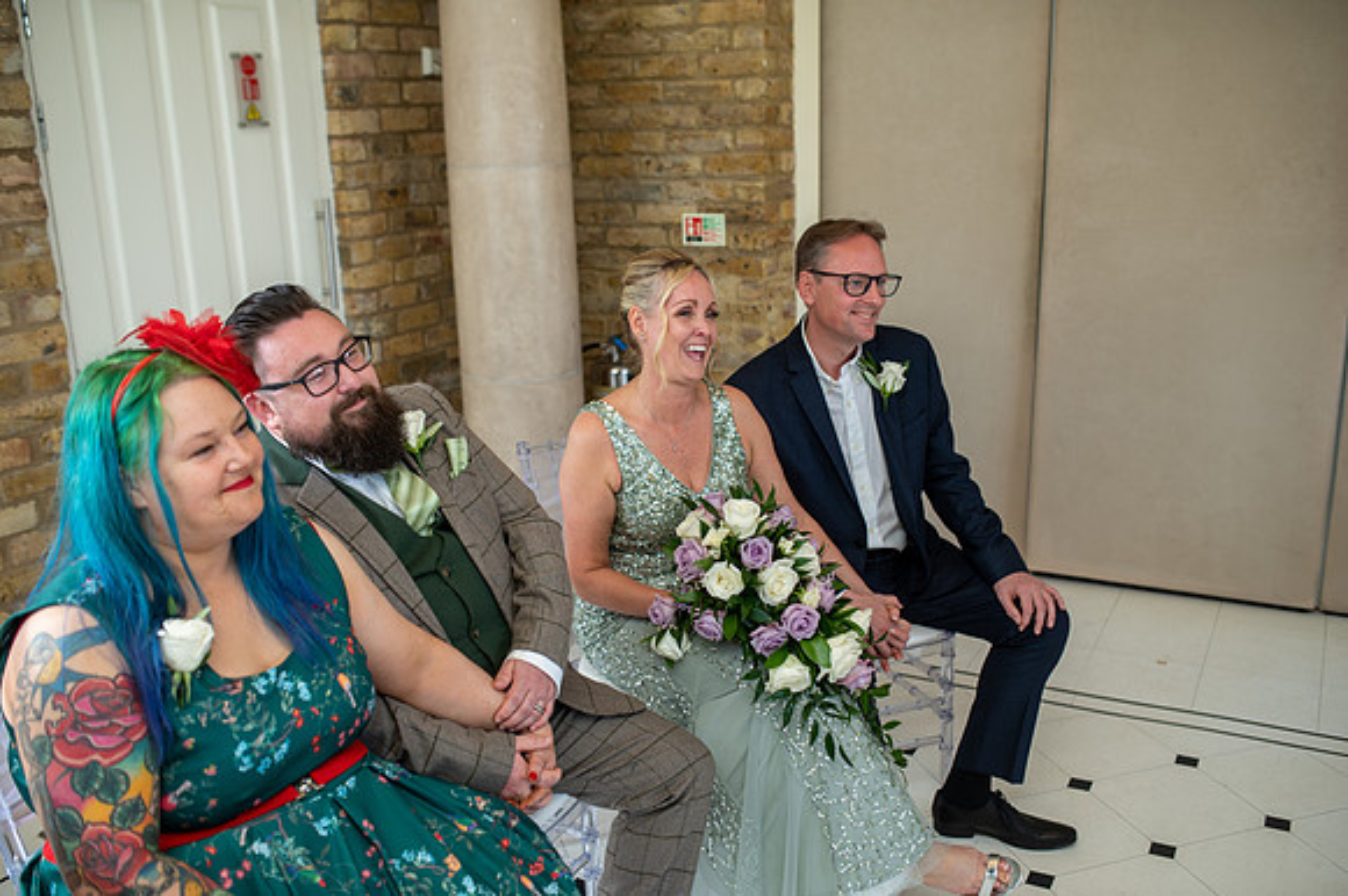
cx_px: 674
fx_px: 1310
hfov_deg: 54.5
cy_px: 448
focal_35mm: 35
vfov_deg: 37.8
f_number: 2.5
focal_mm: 35
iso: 100
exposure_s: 1/125
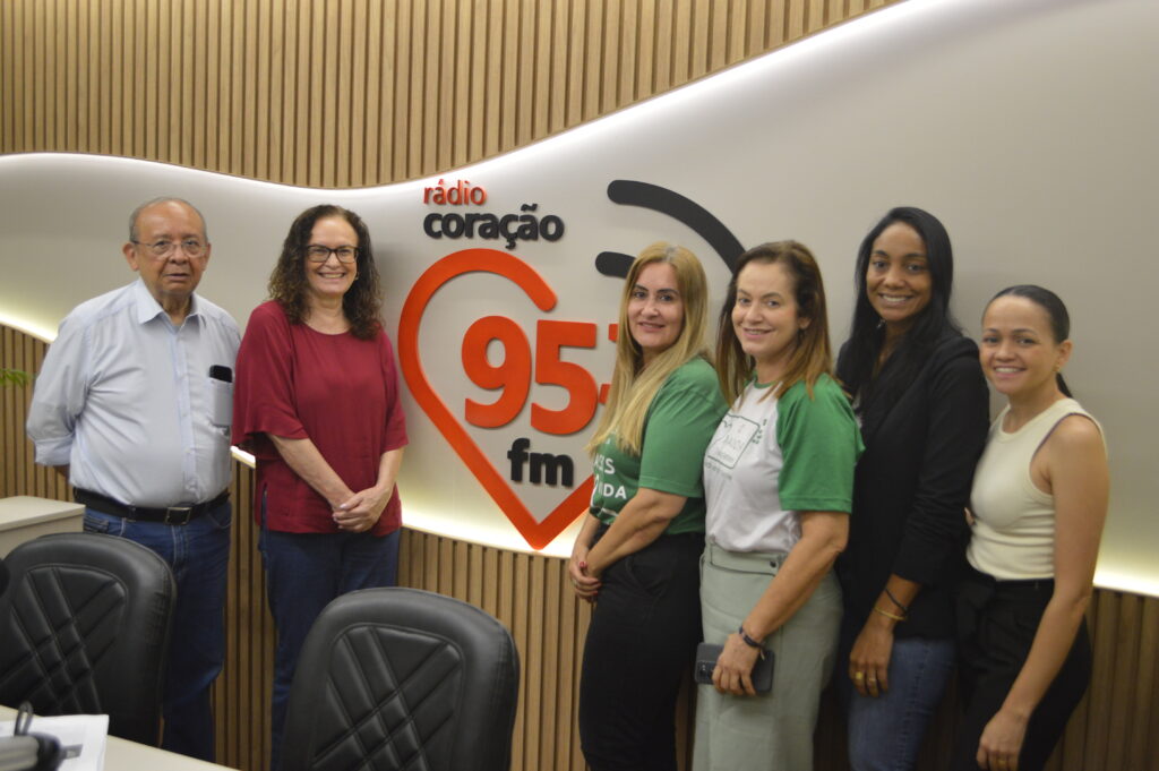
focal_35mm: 39
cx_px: 580
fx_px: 1255
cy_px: 386
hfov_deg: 49.6
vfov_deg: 34.2
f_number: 4.2
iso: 1000
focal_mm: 26
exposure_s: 1/60
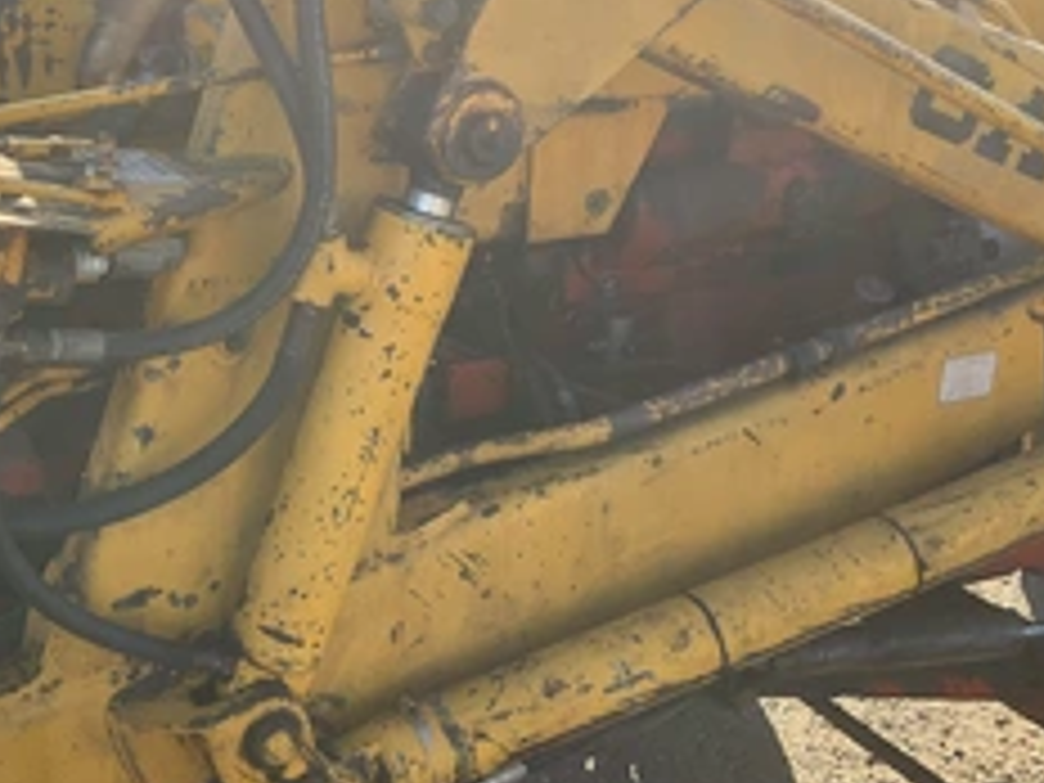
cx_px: 207
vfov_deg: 29.1
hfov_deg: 36.8
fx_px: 1508
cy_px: 374
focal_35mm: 50
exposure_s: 1/509
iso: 25
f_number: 1.8
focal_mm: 3
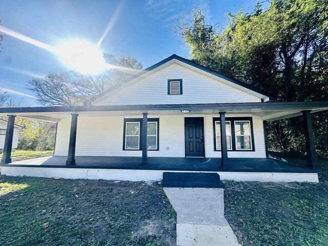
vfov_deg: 85.7
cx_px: 164
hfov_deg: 102.1
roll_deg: -0.8
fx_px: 133
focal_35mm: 14
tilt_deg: +7.5
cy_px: 123
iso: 40
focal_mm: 2.22
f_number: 2.2
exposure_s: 1/543
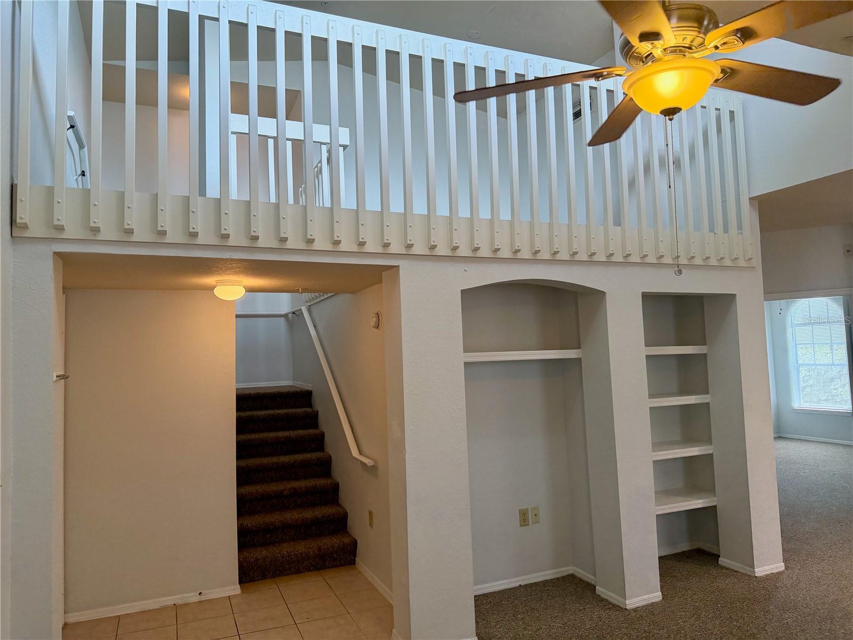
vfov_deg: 56.8
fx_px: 591
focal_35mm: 24
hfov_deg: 71.6
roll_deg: +1.8
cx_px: 426
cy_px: 320
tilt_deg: +4.9
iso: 200
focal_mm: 6.76
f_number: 1.78
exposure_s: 1/170
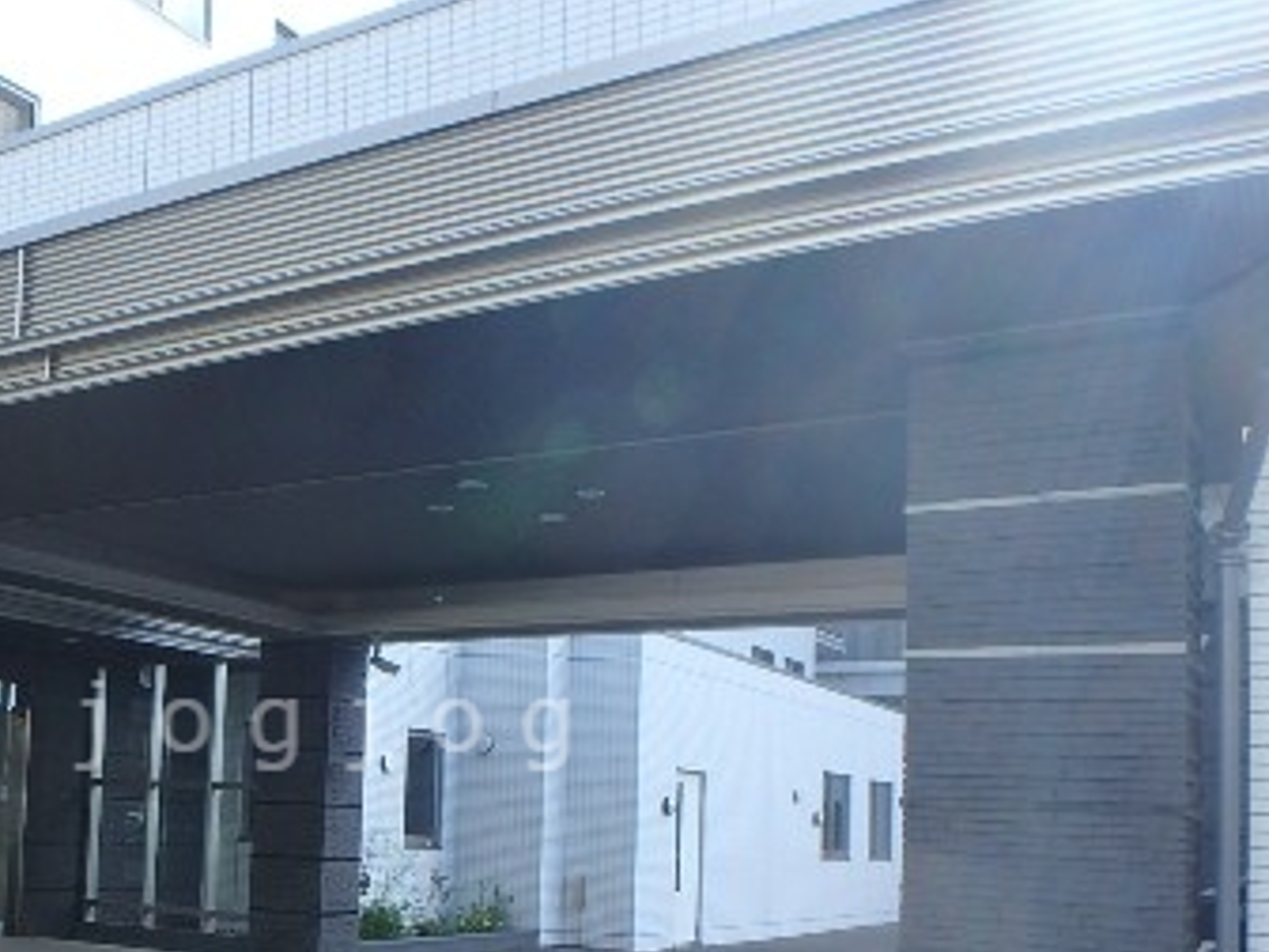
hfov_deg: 45.3
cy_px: 725
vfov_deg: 35.1
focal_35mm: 40
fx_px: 1466
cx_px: 332
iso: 125
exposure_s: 1/320
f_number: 3.5
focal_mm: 3.7
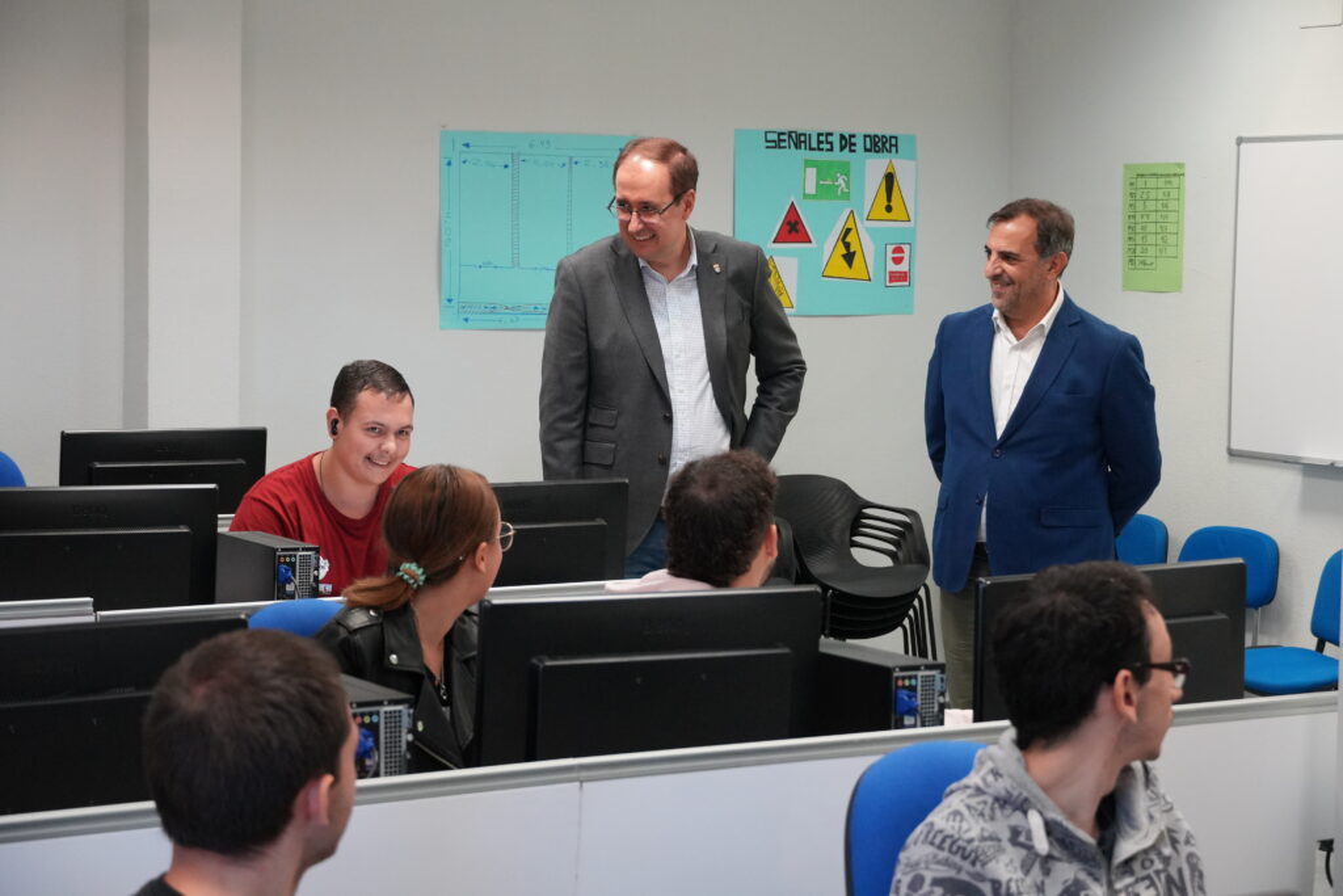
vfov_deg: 18.2
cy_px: 448
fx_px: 2798
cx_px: 672
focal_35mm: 75
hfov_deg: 27.0
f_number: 5
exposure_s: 1/125
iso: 2500
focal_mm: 50
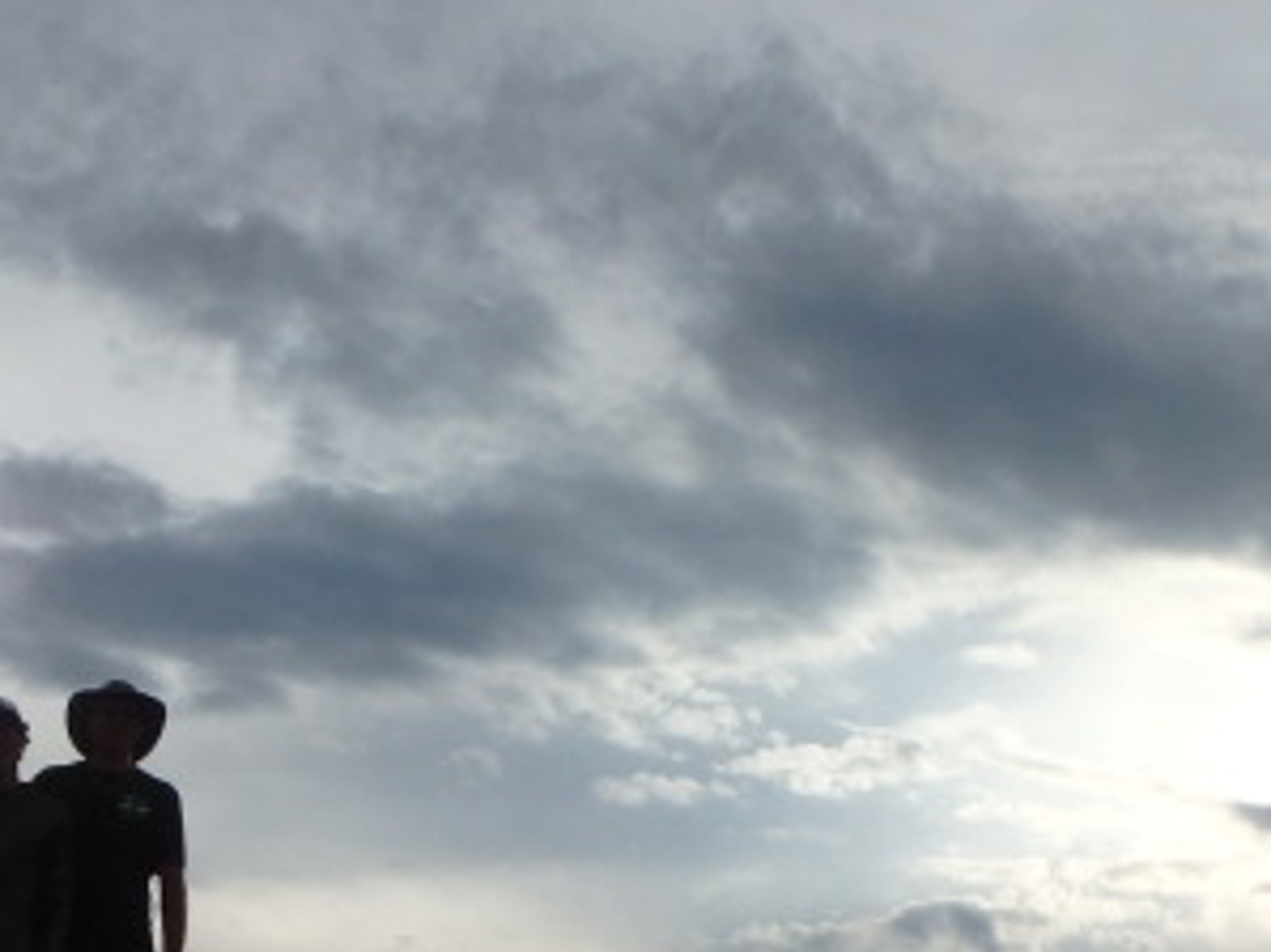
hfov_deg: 26.8
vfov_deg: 20.1
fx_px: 2643
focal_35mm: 72
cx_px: 876
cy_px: 799
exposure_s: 1/640
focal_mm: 3.7
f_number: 6
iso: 125
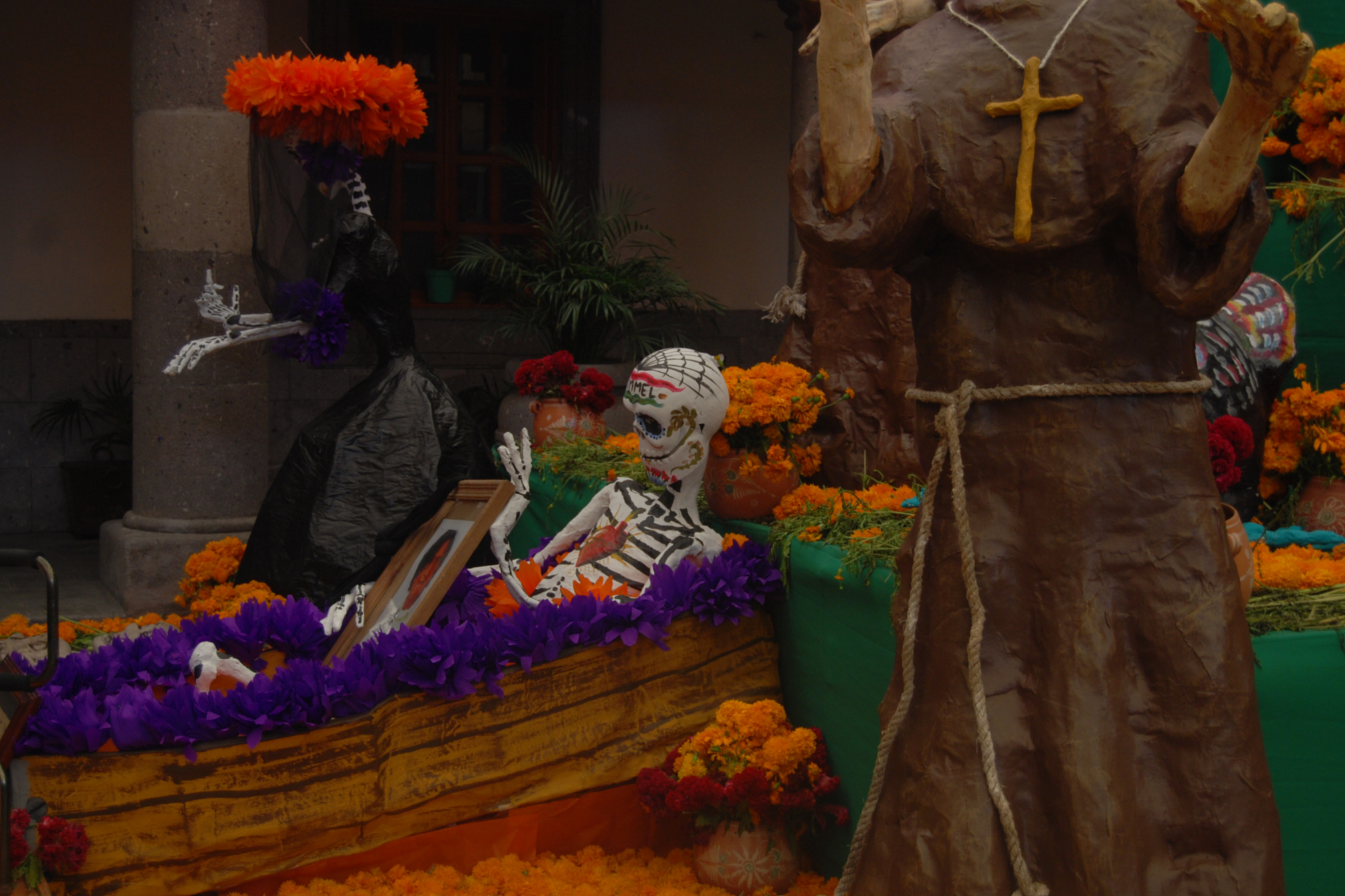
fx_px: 1999
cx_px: 673
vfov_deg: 25.3
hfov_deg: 37.2
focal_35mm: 54
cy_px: 439
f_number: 4.8
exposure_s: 1/50
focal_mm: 35
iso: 200
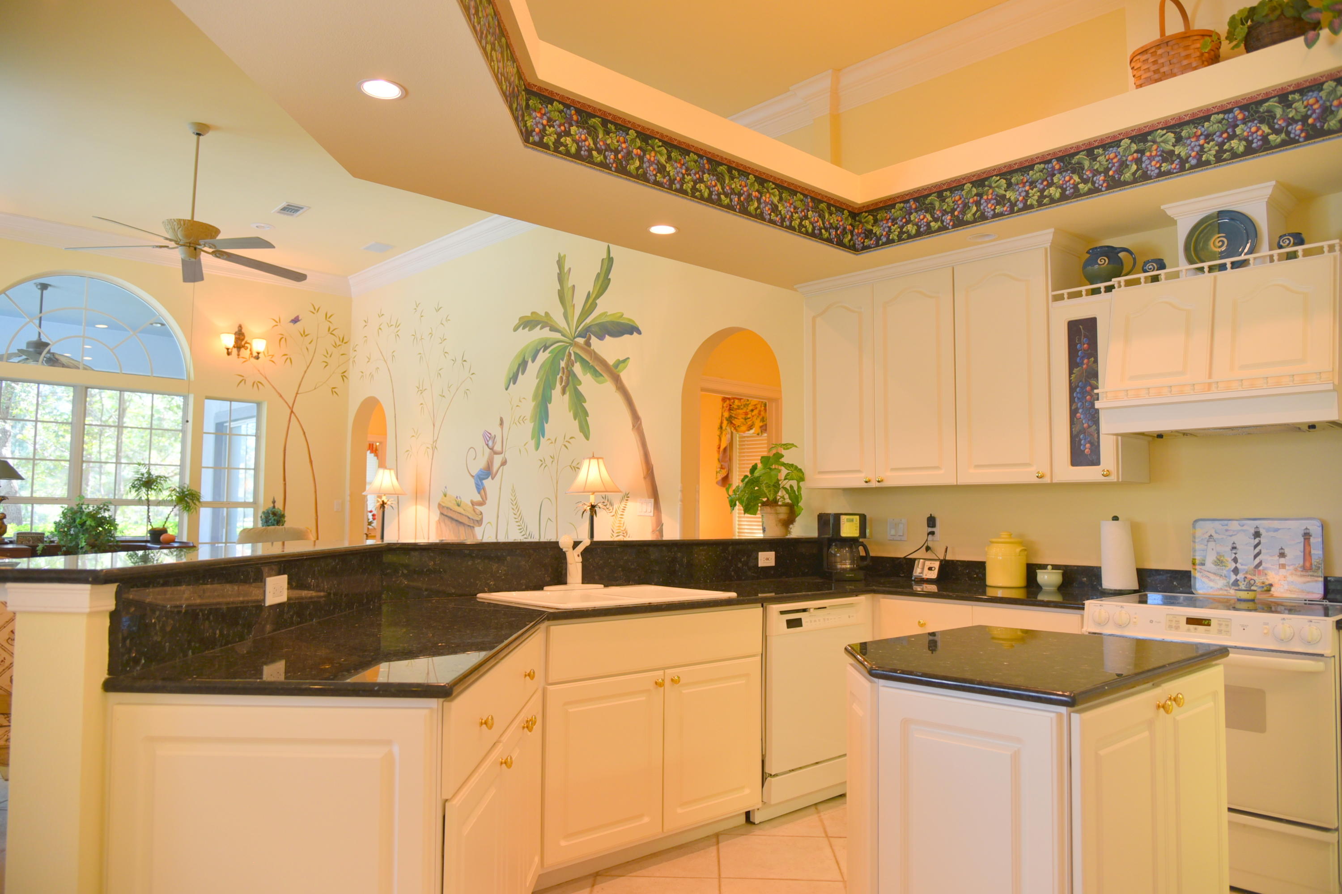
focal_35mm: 24
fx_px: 895
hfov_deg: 73.7
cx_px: 671
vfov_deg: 53.1
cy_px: 447
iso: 400
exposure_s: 1/60
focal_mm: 24
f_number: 4
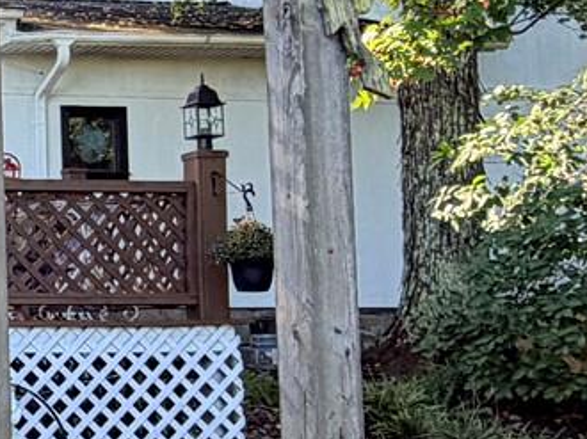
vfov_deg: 16.9
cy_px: 249
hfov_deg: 18.7
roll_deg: +0.8
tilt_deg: +4.7
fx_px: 1474
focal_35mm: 87
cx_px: -393
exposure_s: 1/121
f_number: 2.2
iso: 80
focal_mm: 2.22
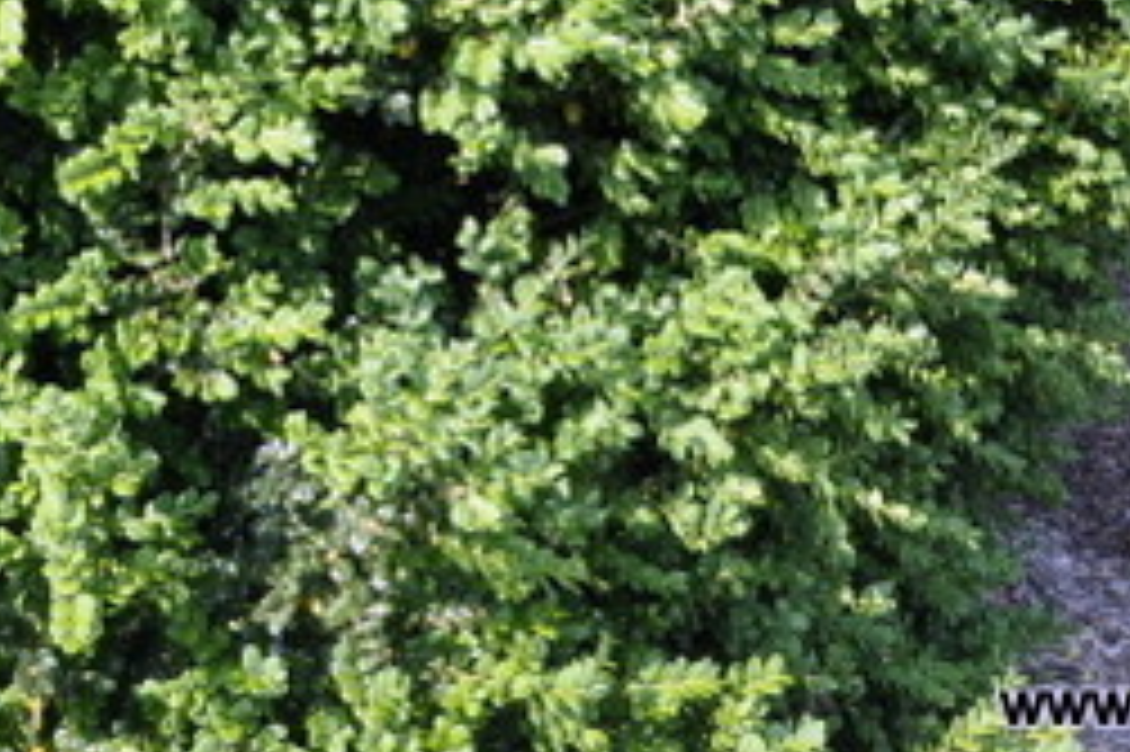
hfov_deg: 22.8
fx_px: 2698
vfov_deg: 14.7
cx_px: 27
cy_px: -383
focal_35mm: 86
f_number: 9
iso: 200
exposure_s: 1/80
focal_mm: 18
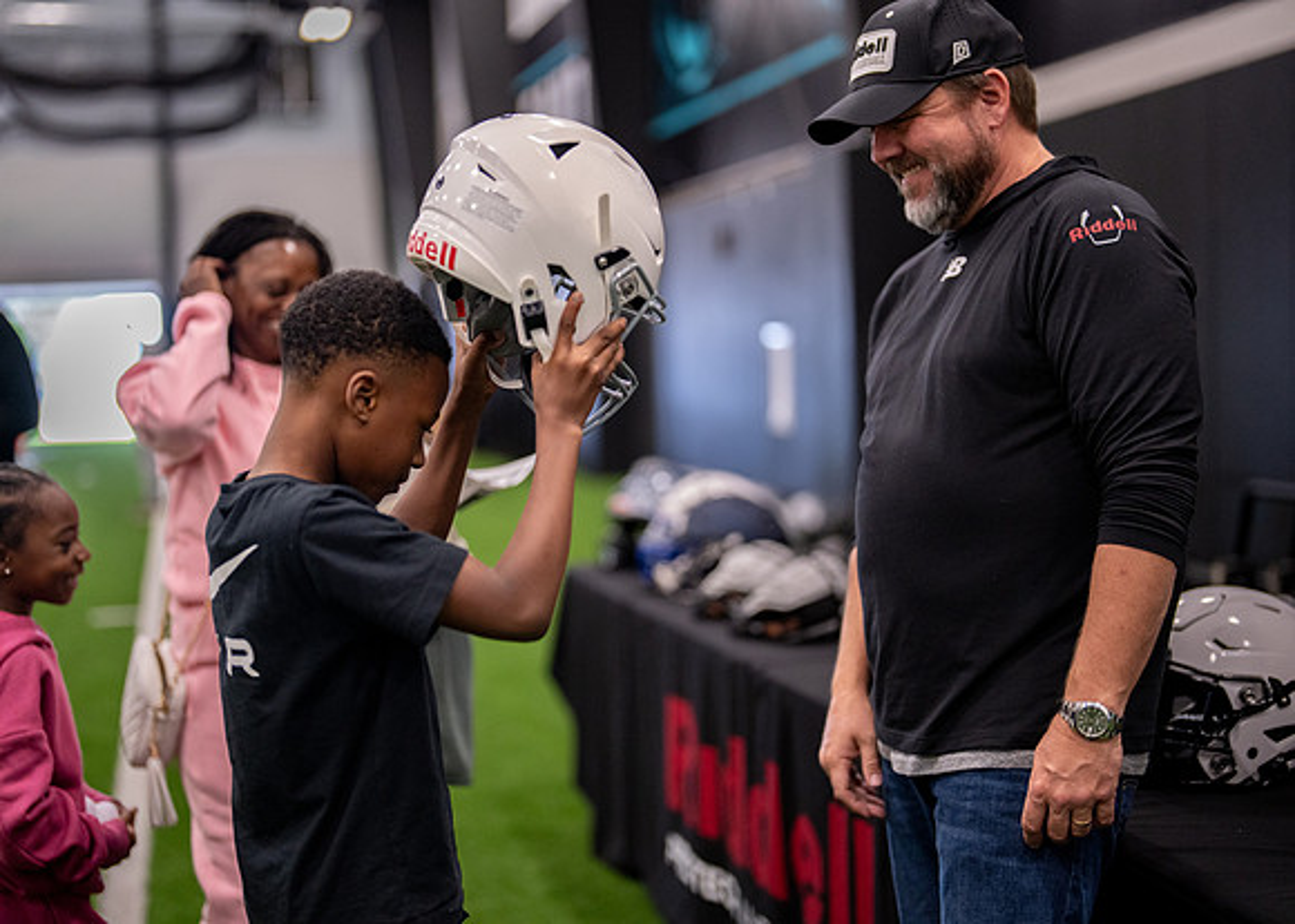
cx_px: 601
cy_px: 462
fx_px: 1926
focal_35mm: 52
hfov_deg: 37.1
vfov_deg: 27.0
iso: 2000
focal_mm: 50
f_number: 1.2
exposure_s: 1/1000
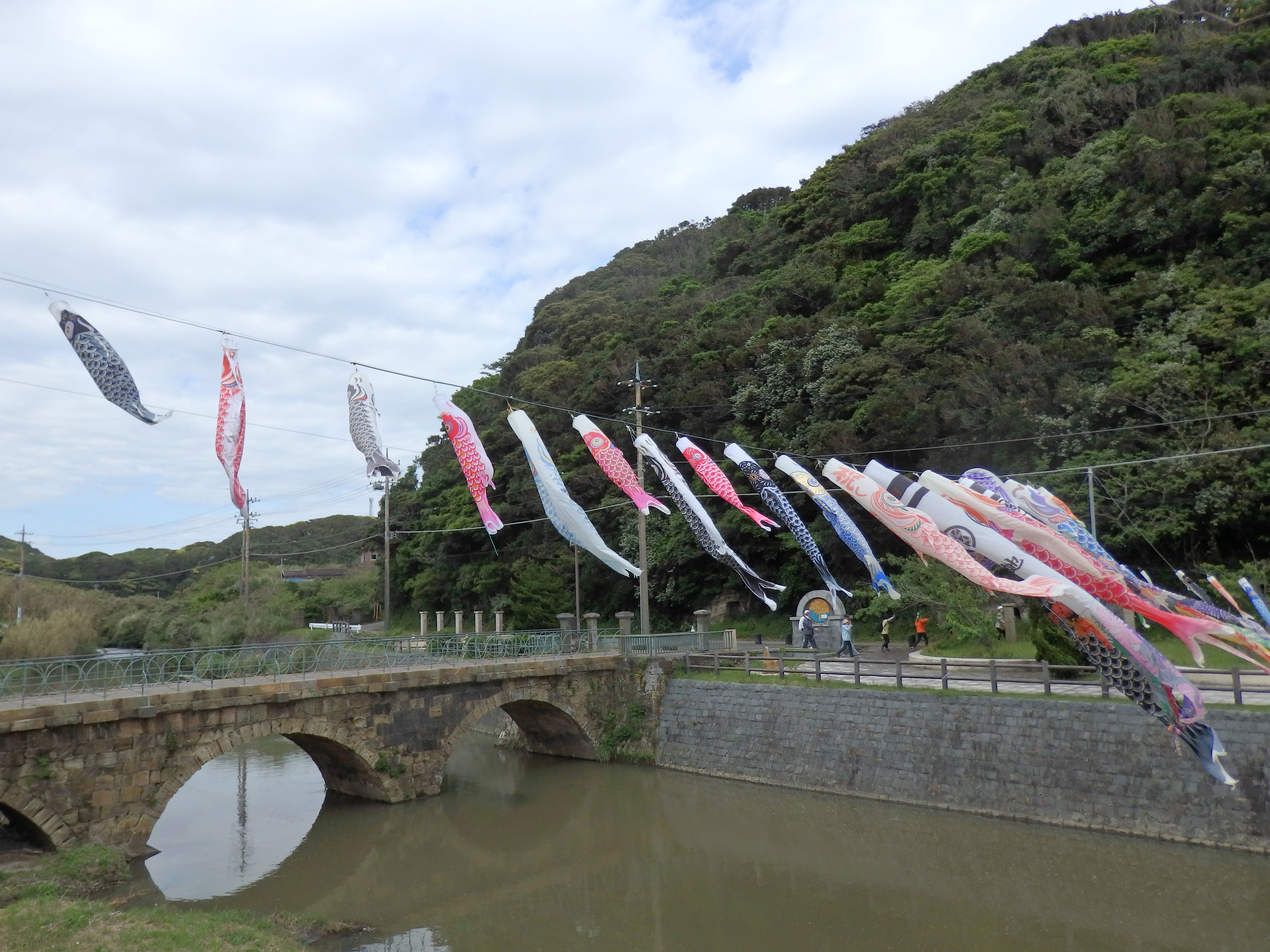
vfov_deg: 54.9
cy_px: 476
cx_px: 635
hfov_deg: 69.4
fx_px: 917
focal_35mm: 25
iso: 125
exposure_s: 1/200
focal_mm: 4.5
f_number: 8.7
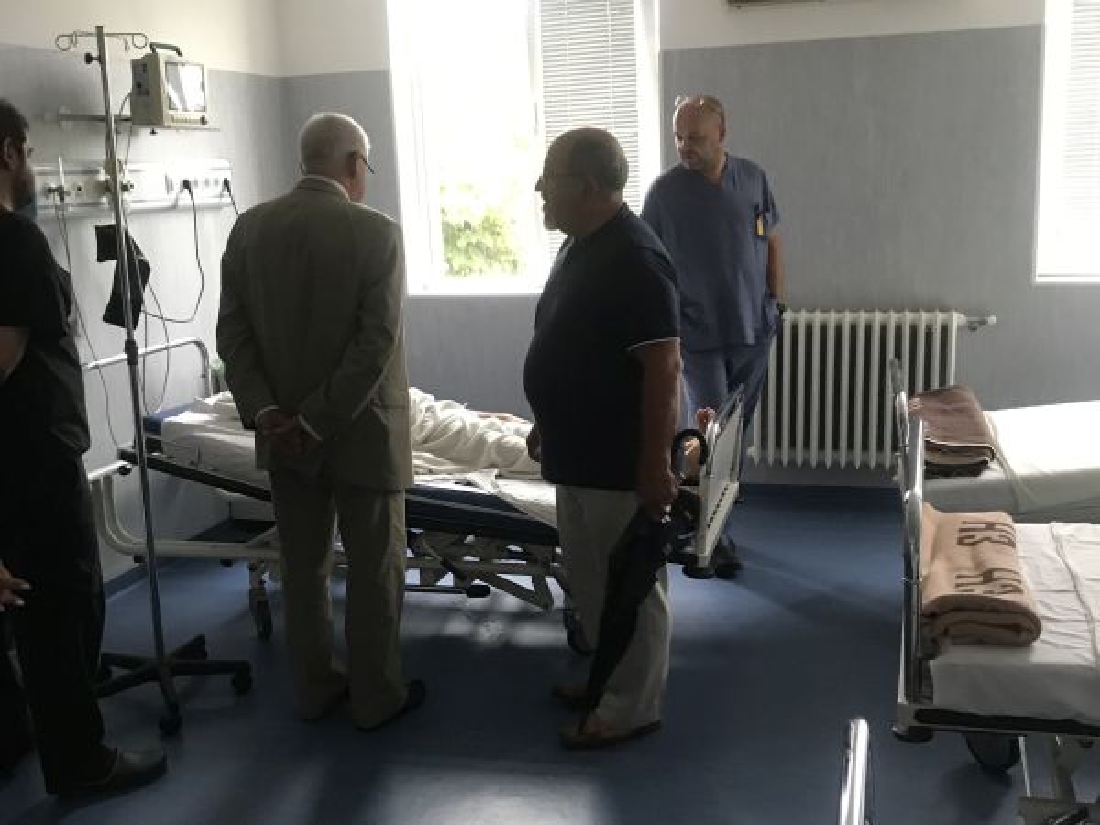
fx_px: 890
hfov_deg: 63.4
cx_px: 550
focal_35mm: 28
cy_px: 412
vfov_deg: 49.7
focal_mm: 3.99
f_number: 1.8
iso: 100
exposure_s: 1/14
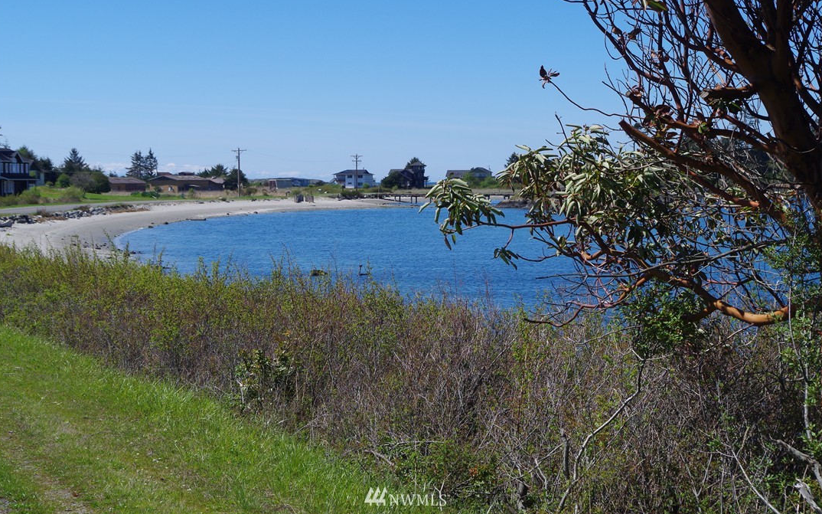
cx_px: 408
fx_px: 1478
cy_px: 249
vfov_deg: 19.7
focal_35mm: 66
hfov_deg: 31.1
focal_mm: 42.5
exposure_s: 1/200
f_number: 11
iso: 100
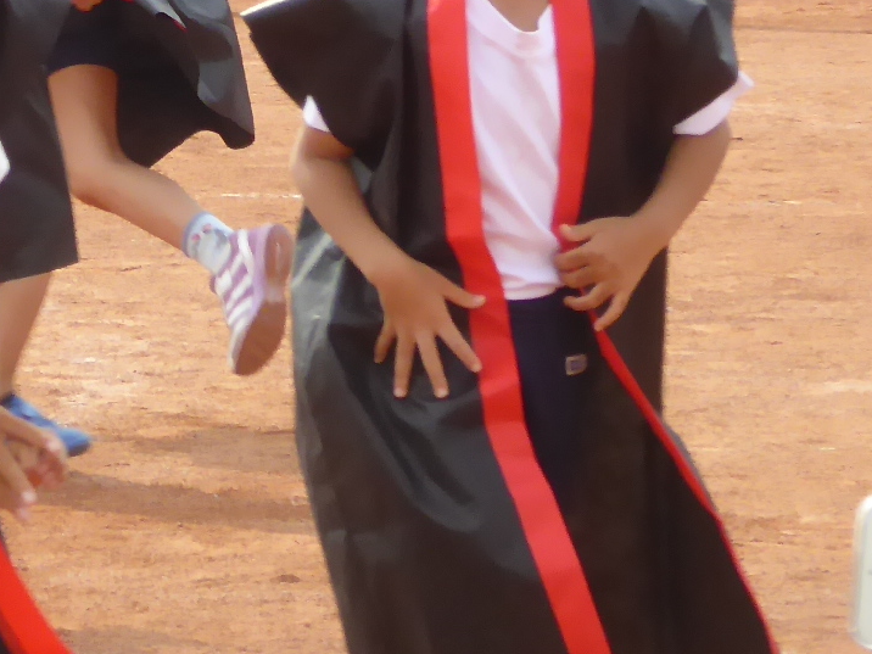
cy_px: -311
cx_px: -229
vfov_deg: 2.5
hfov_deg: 3.3
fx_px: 15140
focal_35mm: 601
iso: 200
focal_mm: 27.1
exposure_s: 1/320
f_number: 5.4
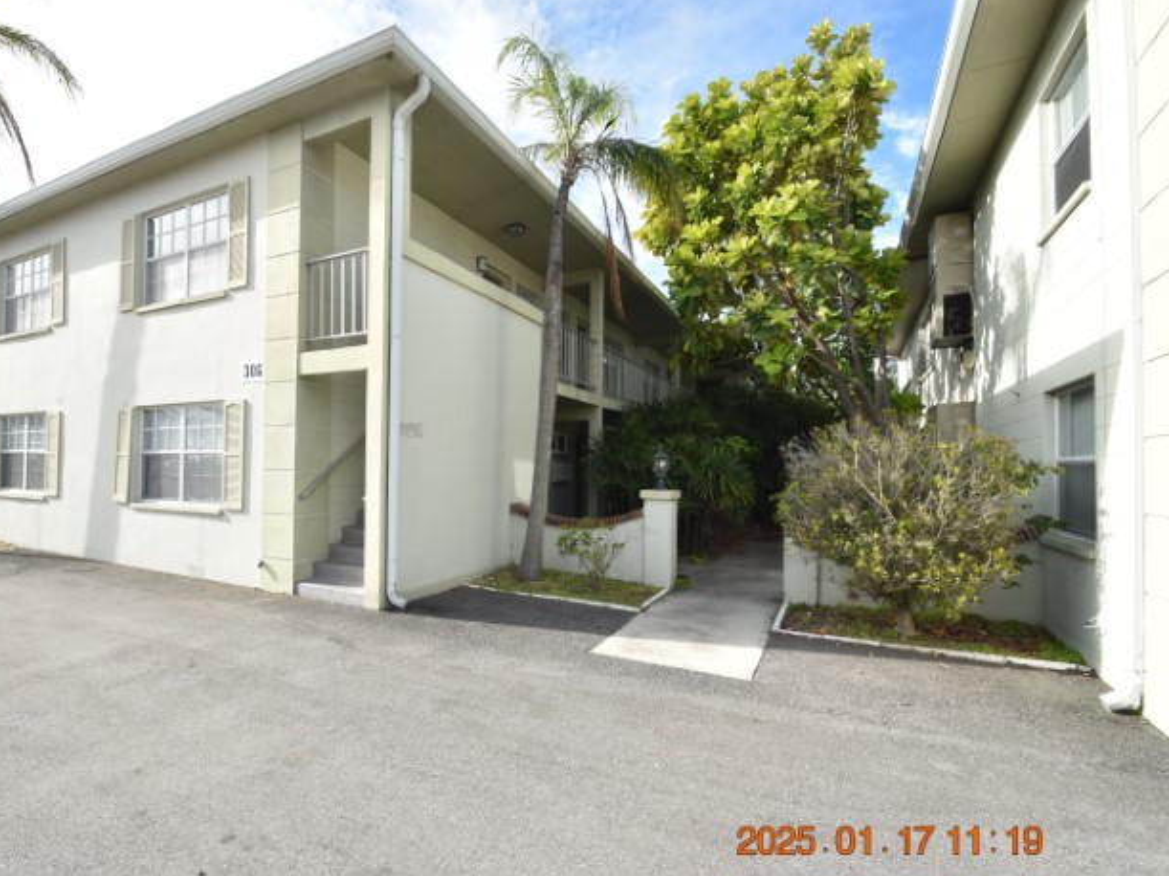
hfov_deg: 90.2
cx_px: 484
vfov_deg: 74.7
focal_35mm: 17
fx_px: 574
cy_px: 451
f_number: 9
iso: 200
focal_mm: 10
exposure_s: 1/320
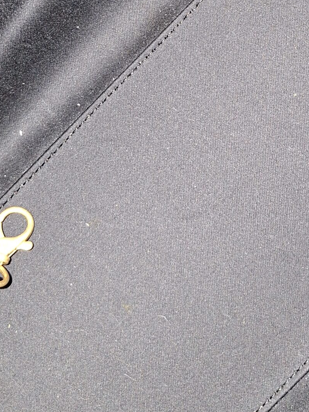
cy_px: 50
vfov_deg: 33.3
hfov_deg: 26.5
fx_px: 655
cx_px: 195
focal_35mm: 55
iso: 320
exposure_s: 1/60
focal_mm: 5.54
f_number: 1.8
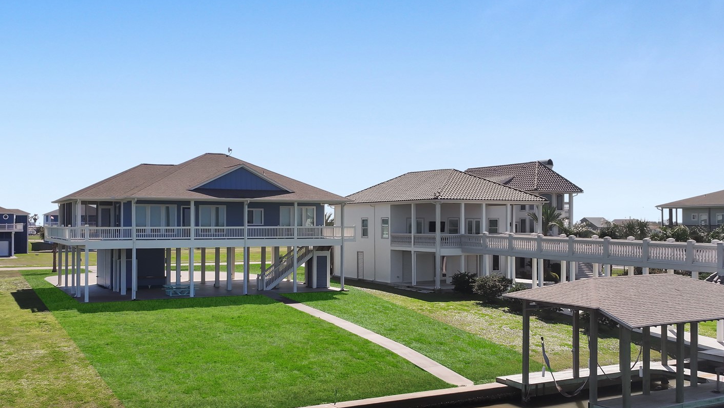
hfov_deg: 52.8
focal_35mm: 38
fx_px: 730
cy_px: 218
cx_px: 353
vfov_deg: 31.2
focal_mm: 12.29
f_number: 2.8
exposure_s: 1/2500
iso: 120
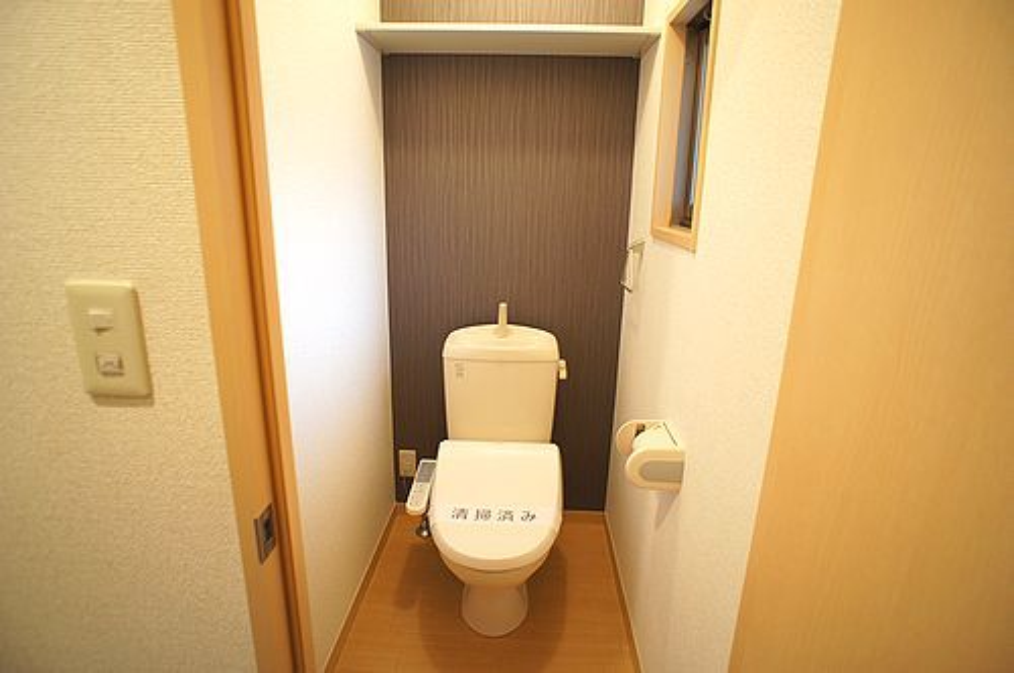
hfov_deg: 73.8
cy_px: 336
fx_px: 675
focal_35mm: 24
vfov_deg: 53.0
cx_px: 507
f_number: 2.8
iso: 500
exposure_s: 1/30
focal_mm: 16
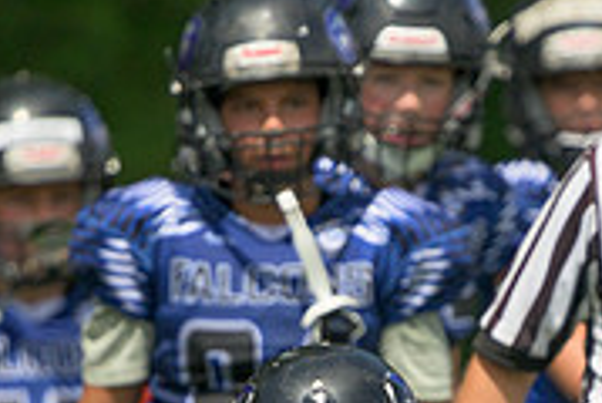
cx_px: 583
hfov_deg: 0.9
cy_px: 657
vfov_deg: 0.6
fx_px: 38960
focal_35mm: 2326
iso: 250
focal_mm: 560
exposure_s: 1/5000
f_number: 4
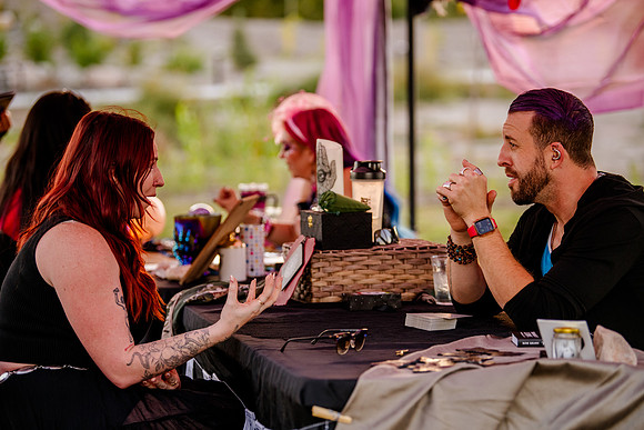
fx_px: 2225
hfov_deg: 16.5
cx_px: 322
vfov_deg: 11.0
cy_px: 215
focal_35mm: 124
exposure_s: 1/320
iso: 640
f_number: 2.8
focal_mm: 120
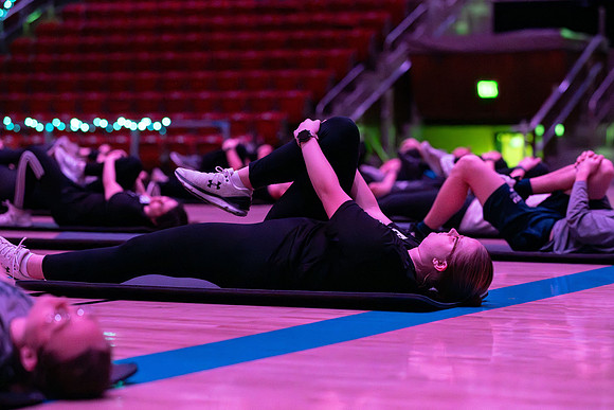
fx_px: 1970
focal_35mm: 115
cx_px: 324
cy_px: 204
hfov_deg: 17.7
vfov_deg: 11.9
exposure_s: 1/1000
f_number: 2.8
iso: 12800
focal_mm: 105
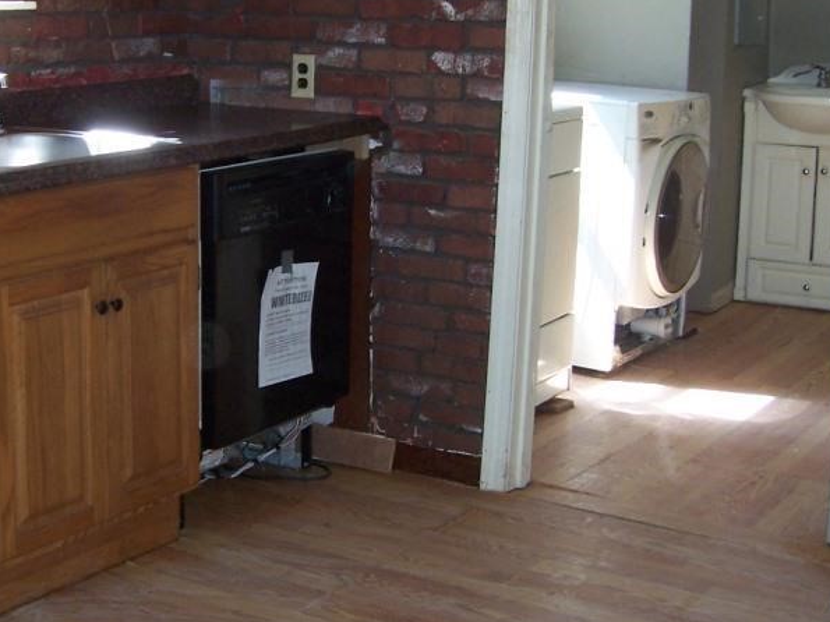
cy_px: 257
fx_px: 1486
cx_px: 265
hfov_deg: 30.9
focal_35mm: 62
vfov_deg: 23.6
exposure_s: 1/60
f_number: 3
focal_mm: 6
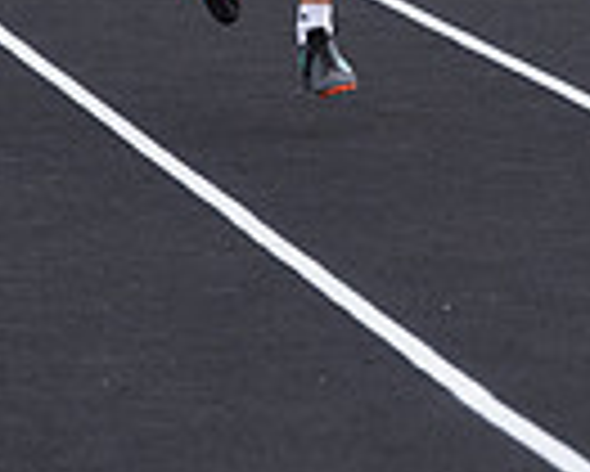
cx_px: 311
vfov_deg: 2.4
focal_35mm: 643
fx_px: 11236
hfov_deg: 3.0
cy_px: -243
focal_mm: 200
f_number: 5
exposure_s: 1/2000
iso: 1250
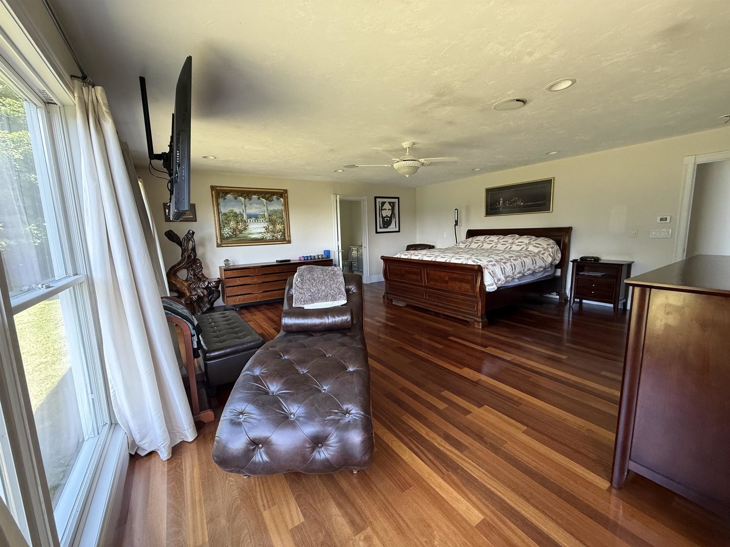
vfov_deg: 85.7
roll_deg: +2.2
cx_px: 365
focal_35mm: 14
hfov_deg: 102.1
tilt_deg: -8.3
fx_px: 295
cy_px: 274
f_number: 2.2
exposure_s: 1/95
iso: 320
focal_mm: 2.22
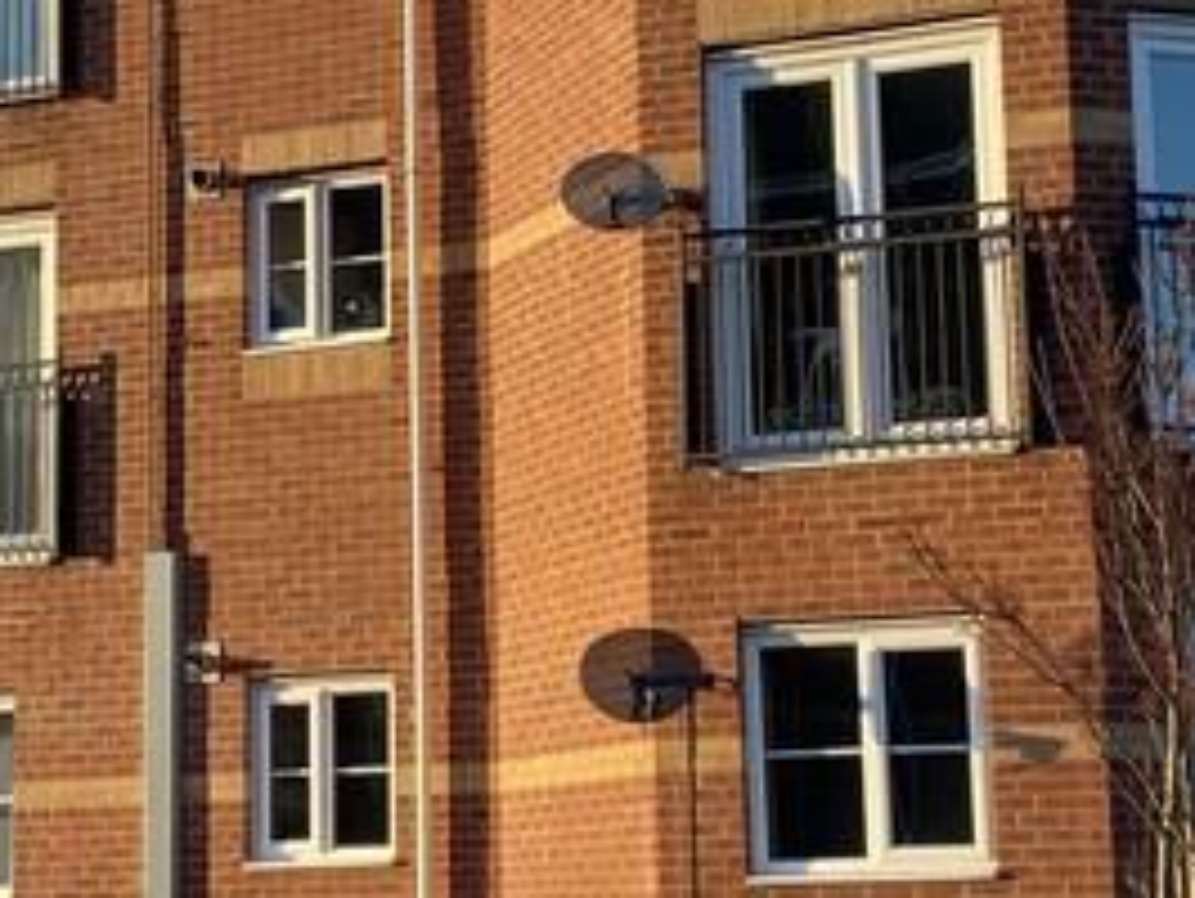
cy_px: 256
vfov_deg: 14.8
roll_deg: +1.0
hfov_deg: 19.6
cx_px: 517
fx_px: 3455
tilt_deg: +9.8
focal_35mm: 100
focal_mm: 4.25
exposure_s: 1/773
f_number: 1.8
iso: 32
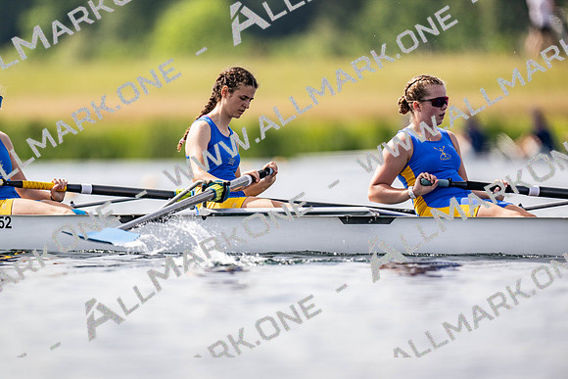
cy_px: 190
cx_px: 284
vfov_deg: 2.3
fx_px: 9468
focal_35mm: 600
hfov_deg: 3.4
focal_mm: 600
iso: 180
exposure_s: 1/2500
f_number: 4
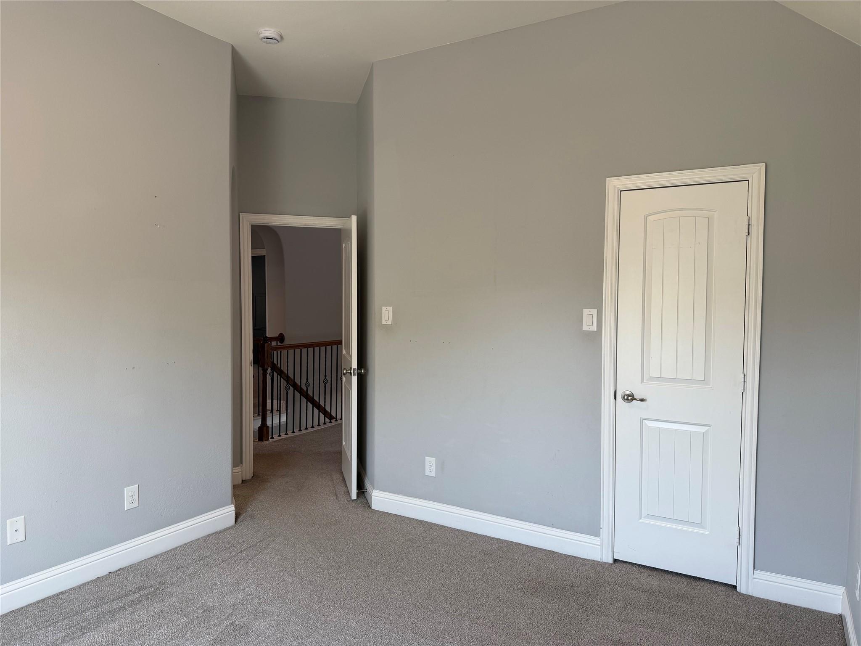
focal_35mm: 24
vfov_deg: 56.8
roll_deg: +0.3
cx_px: 430
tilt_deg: -2.5
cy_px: 323
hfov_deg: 71.6
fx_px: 597
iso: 100
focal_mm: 6.76
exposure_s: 1/120
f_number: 1.78
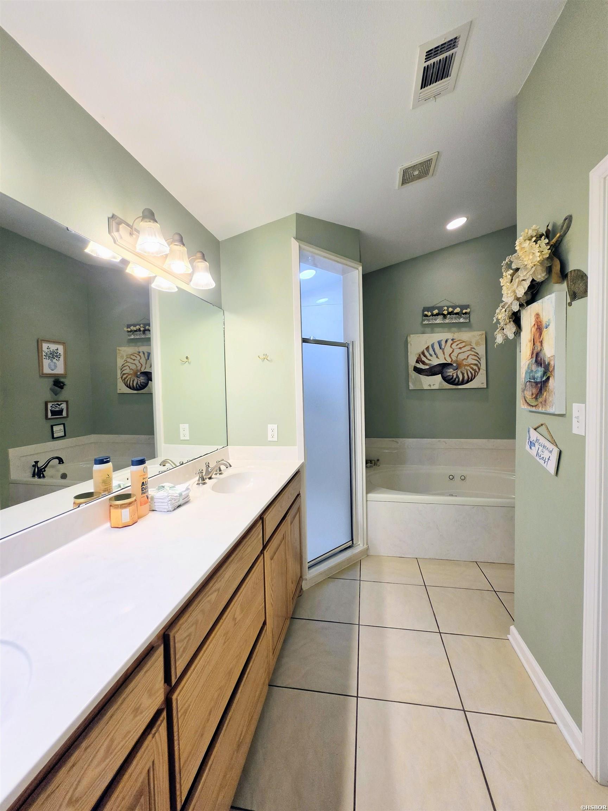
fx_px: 304
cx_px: 304
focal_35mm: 13
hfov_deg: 89.9
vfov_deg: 106.2
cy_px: 406
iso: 64
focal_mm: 2.2
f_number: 1.9
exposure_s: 1/120
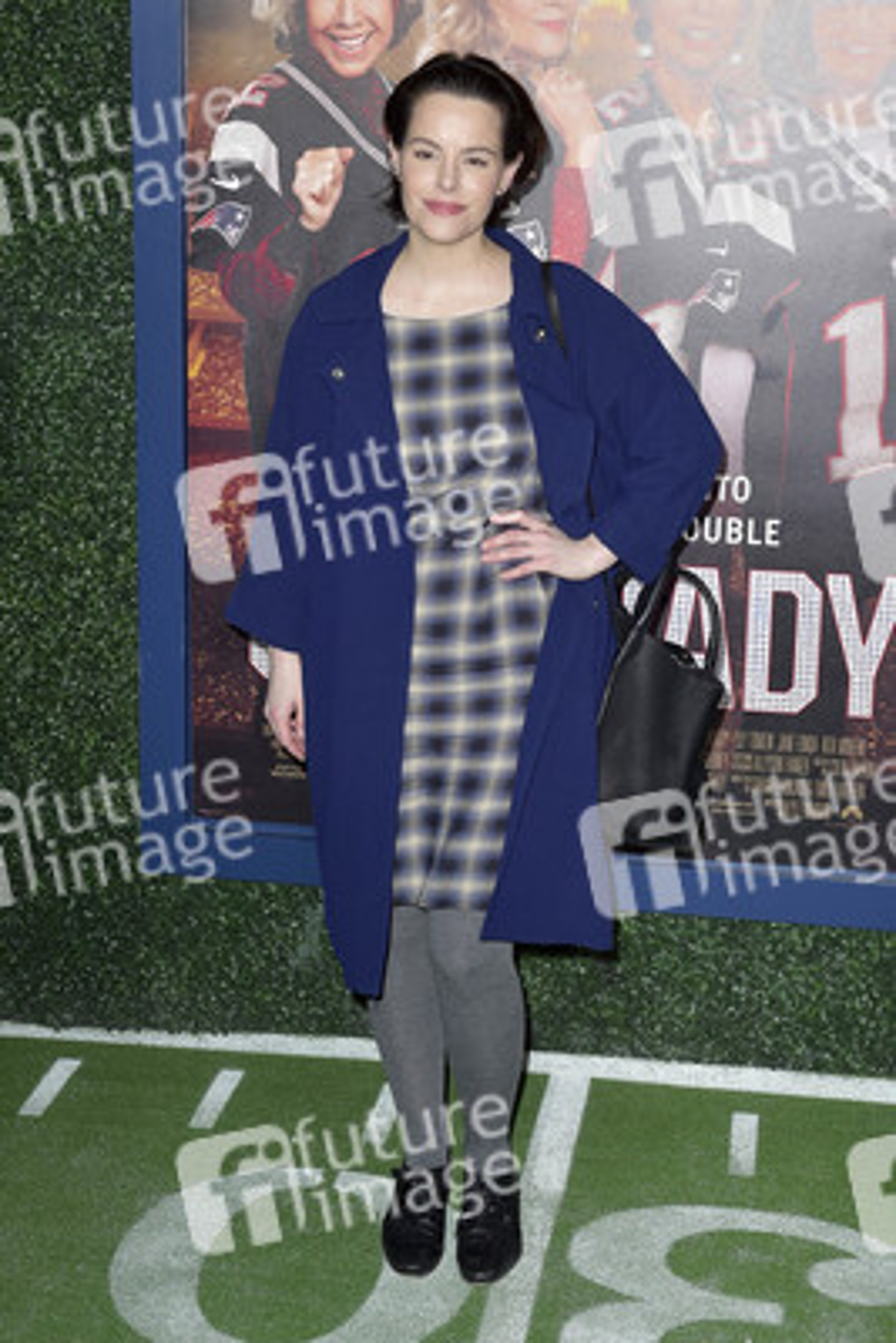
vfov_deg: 41.1
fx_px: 1790
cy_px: 672
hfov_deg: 28.1
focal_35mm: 48
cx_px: 448
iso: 500
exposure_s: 1/250
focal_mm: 48
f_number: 6.3
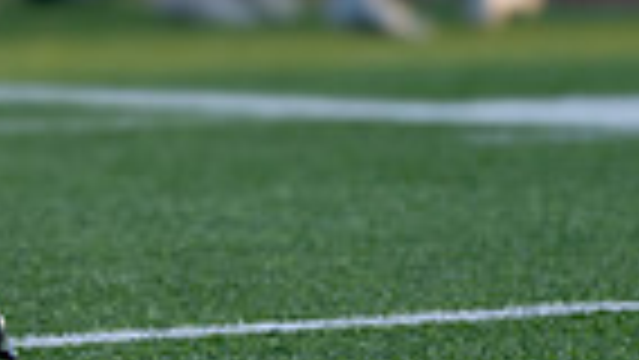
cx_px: -565
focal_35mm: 521
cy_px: -313
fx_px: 8831
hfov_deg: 4.1
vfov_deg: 2.3
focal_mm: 107
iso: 160
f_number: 2.8
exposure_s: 1/1250
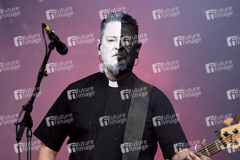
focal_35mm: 200
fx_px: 1332
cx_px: 120
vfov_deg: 6.9
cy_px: 80
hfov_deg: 10.3
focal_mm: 200
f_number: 2.8
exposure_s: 1/400
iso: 320
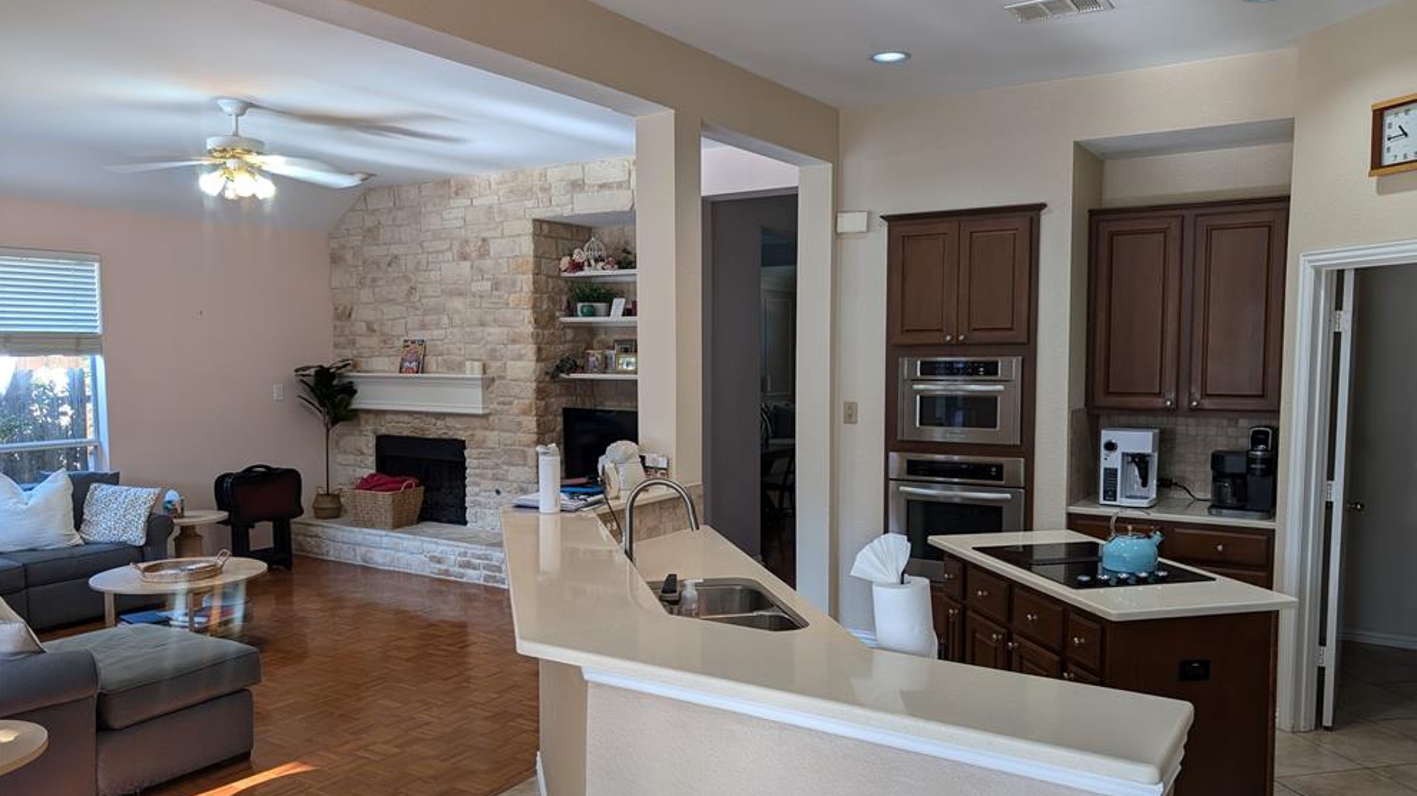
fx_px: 1014
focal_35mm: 27
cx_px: 726
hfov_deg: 69.9
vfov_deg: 42.8
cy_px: 437
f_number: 1.68
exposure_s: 1/40
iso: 60
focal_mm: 6.9
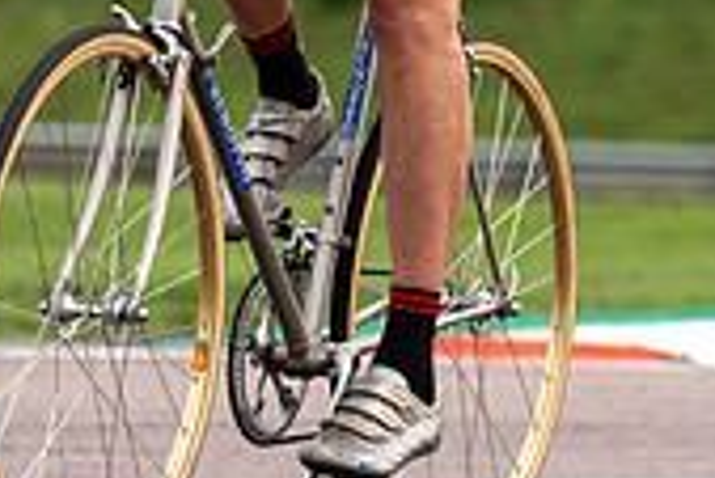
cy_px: -101
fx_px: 12543
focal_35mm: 631
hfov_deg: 3.3
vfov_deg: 2.2
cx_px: -21
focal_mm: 125
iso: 125
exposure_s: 1/1000
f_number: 3.5
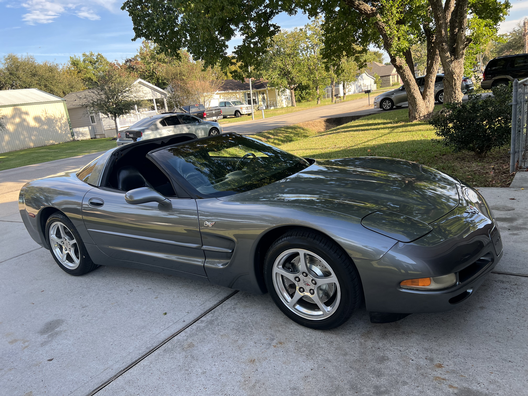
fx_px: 397
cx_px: 264
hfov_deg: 67.3
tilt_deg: -14.8
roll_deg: +7.6
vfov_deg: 53.1
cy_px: 198
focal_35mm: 26
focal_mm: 5.7
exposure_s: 1/621
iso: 50
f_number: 1.5
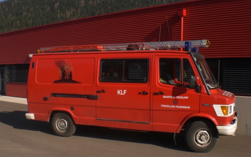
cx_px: 125
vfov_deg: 31.2
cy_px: 89
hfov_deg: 48.2
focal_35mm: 41
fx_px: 280
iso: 50
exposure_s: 1/640
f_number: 4.4
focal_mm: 6.3
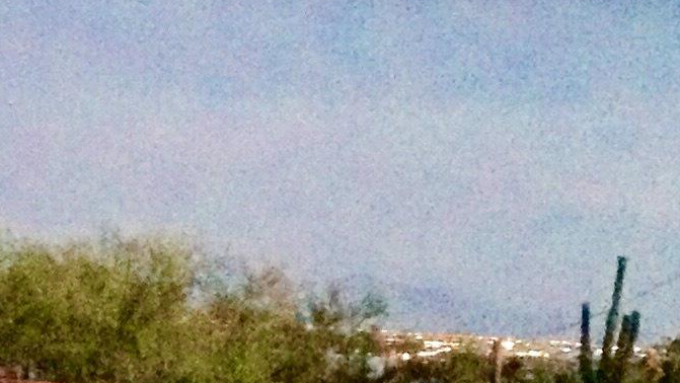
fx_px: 2651
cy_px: 414
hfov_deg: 13.9
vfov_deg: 8.2
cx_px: -283
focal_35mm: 147
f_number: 2.4
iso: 800
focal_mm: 4.28
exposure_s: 1/15
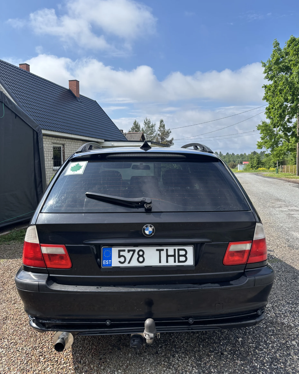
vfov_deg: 62.2
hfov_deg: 51.5
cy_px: 186
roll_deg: -0.1
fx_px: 310
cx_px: 154
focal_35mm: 28
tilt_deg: -5.0
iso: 50
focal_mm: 5.96
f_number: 1.6
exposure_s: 1/3311
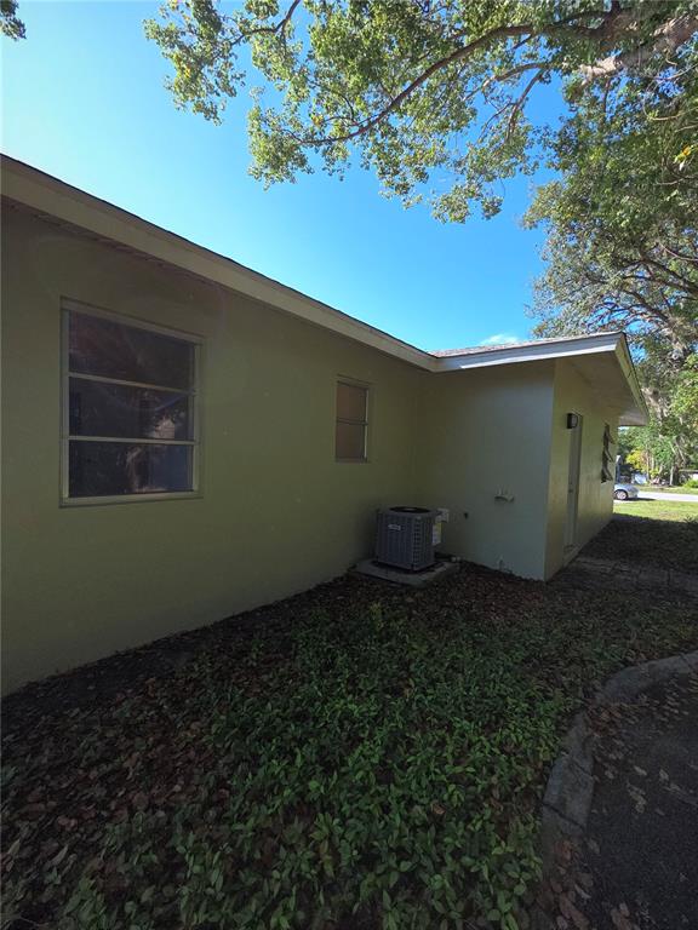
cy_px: 465
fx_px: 350
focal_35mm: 13
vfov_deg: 106.2
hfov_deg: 89.9
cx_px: 349
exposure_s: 1/556
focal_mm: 2.2
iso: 50
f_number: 2.2
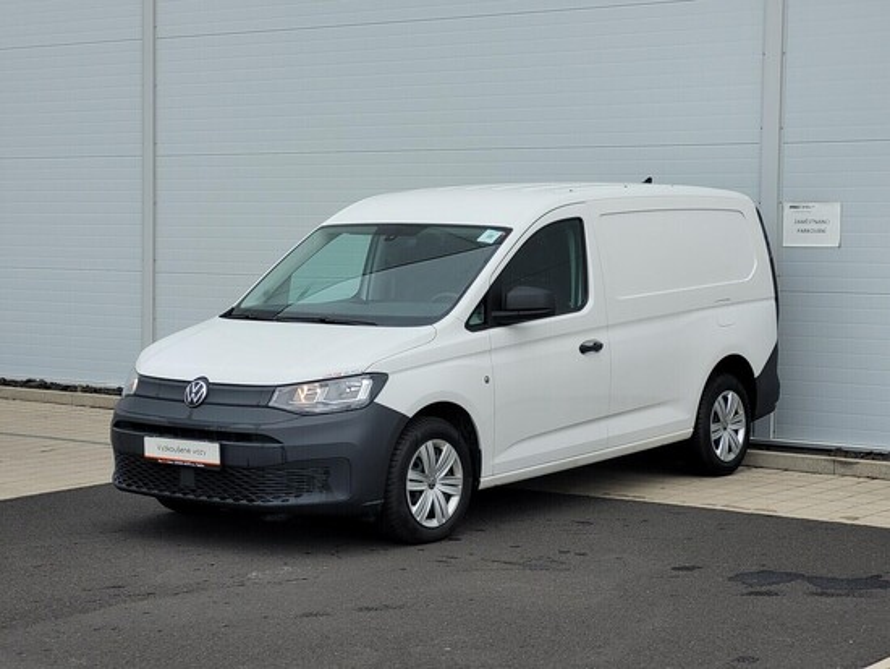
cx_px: 445
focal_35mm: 76
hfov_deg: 25.6
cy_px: 334
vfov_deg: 19.4
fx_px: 1955
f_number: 2.4
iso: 25
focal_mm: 7.12
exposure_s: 1/315
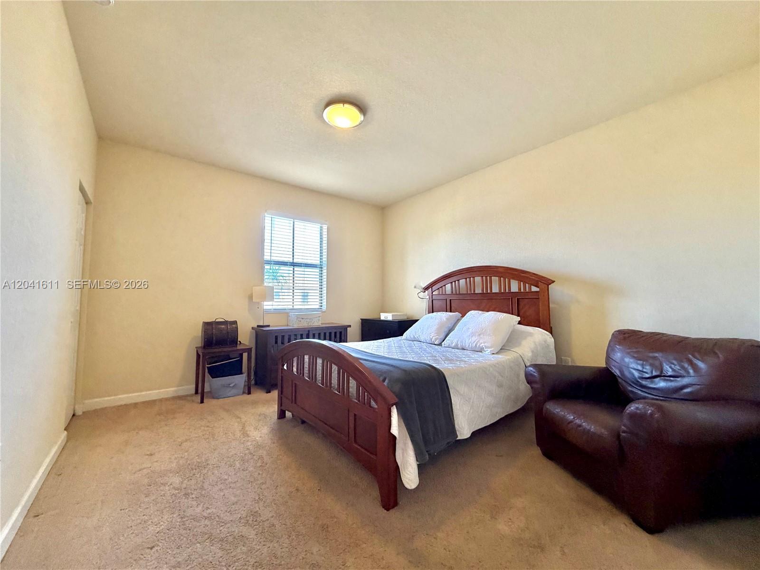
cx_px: 380
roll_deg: +0.1
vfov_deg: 85.7
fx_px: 307
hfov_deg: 102.1
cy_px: 285
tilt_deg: +2.9
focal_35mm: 14
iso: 320
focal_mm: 2.22
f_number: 2.2
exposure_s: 1/60
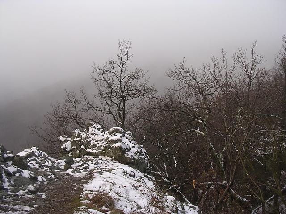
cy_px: 107
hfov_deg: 49.0
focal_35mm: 38
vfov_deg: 37.7
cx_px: 143
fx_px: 314
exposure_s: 1/359
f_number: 2.8
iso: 100
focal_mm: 5.8
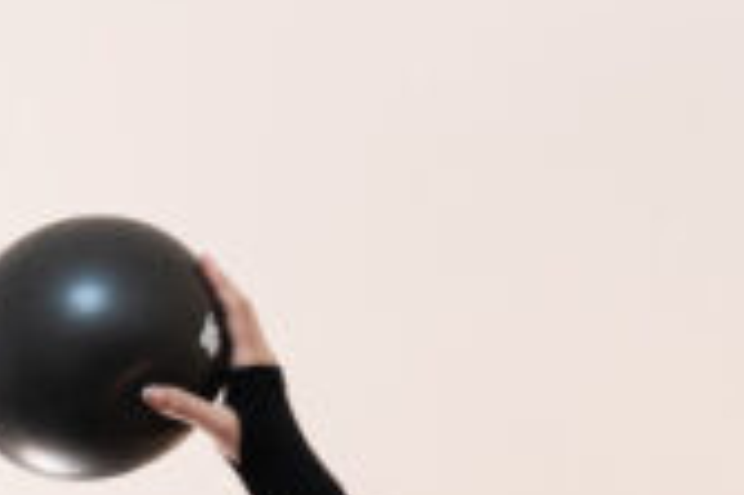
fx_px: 2663
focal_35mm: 129
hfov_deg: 12.8
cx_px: -953
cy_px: 883
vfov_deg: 10.0
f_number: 3.5
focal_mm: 28
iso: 2000
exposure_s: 1/400
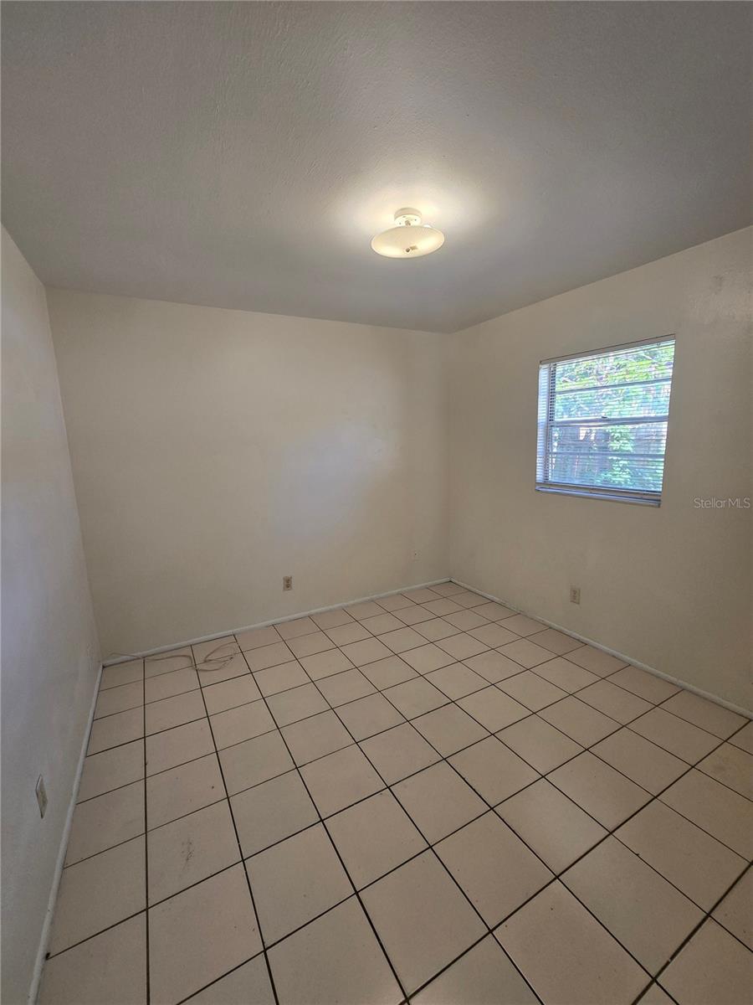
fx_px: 377
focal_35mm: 13
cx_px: 376
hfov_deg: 89.9
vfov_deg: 106.2
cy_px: 502
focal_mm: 2.2
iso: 64
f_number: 2.2
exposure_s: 1/60
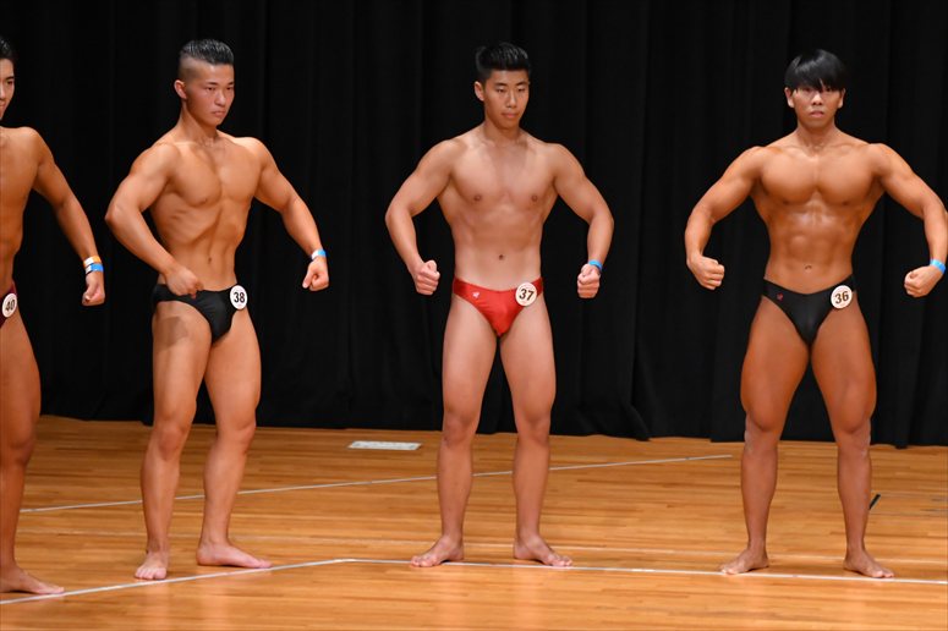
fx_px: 7107
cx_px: 474
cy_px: 316
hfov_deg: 7.6
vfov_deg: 5.1
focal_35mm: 270
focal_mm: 180
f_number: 5.6
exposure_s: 1/400
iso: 4000
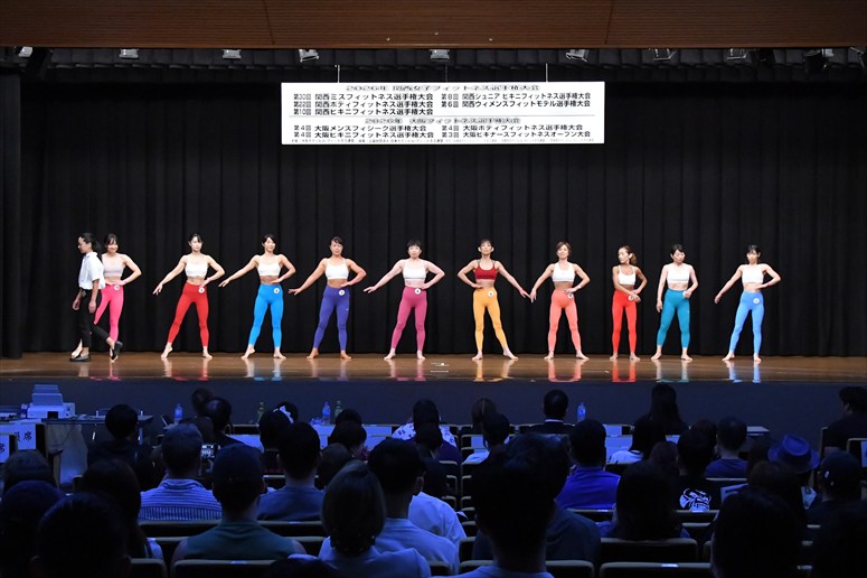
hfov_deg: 30.1
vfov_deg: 20.3
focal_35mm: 67
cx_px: 434
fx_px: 1613
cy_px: 289
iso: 8000
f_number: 5.6
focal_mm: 45
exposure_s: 1/400
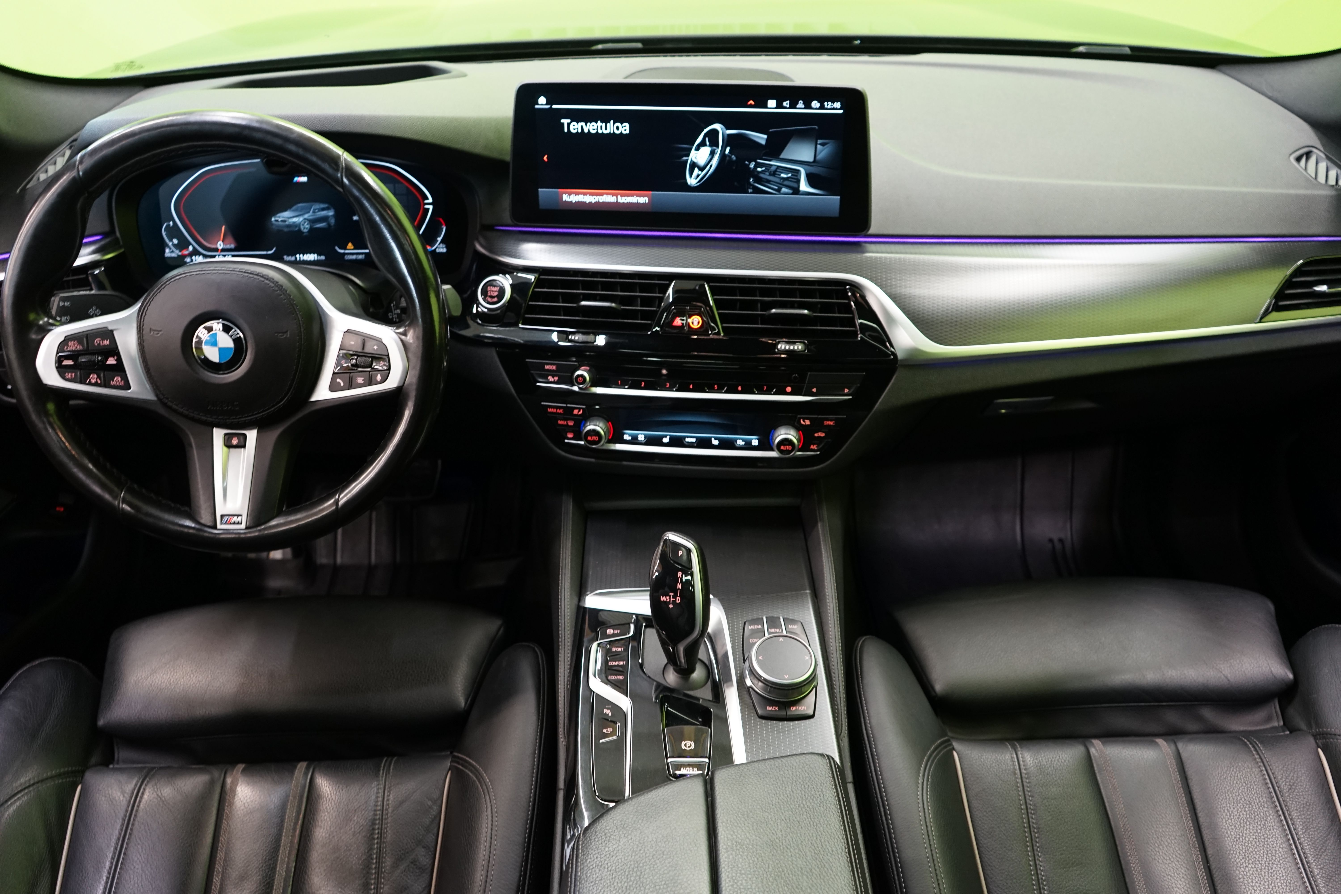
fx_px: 1117
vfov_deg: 43.6
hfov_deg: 61.9
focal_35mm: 30
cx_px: 670
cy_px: 447
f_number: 4
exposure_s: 1/20
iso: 1250
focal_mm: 30
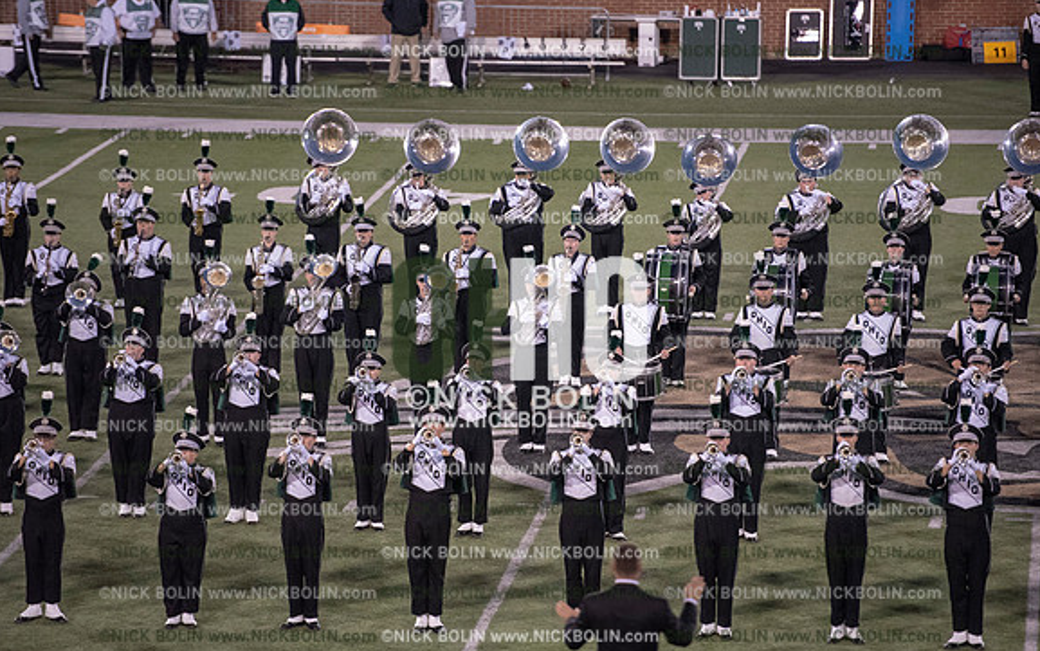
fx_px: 5812
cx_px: 519
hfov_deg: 10.2
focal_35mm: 205
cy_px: 344
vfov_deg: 6.4
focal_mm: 200
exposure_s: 1/1250
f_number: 3.2
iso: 5000
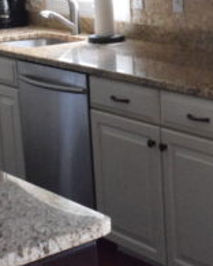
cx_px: 291
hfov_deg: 16.0
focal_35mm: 90
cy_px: 81
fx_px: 711
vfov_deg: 21.1
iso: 12800
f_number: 22
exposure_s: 1/25
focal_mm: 25
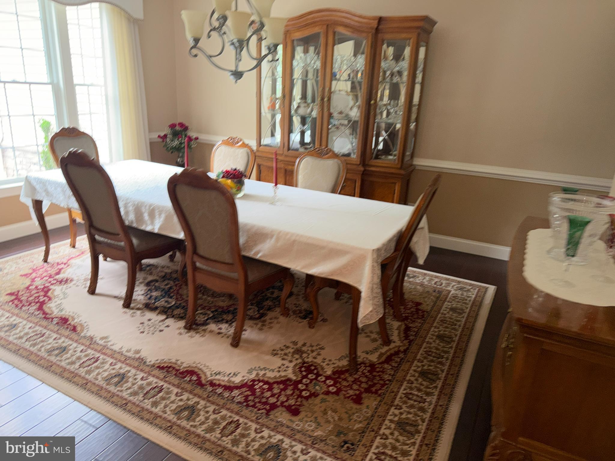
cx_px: 308
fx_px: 426
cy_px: 230
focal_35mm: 24
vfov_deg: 56.8
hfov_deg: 71.6
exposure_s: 1/34
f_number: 1.78
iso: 50
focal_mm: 6.76
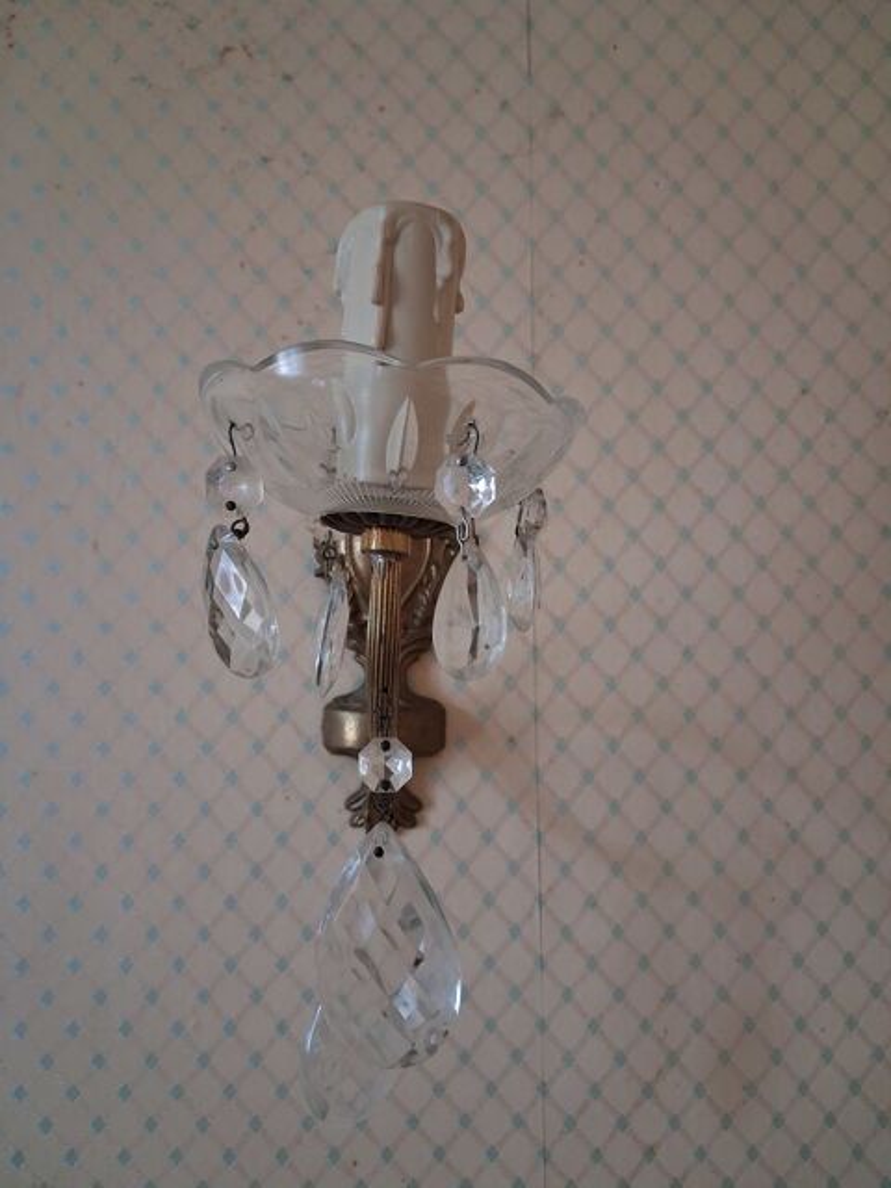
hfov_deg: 51.4
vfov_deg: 65.3
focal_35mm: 27
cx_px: 446
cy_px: 594
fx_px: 927
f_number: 1.8
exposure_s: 1/50
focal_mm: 4
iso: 320
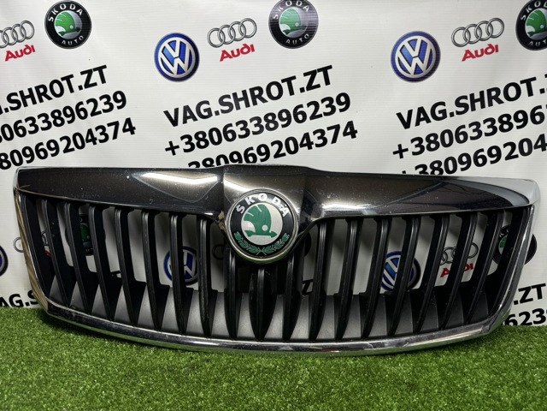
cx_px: 274
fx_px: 379
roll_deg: -0.9
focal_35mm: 24
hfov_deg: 71.6
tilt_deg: -10.1
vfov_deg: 56.8
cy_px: 206
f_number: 1.78
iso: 64
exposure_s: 1/121
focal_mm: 6.76
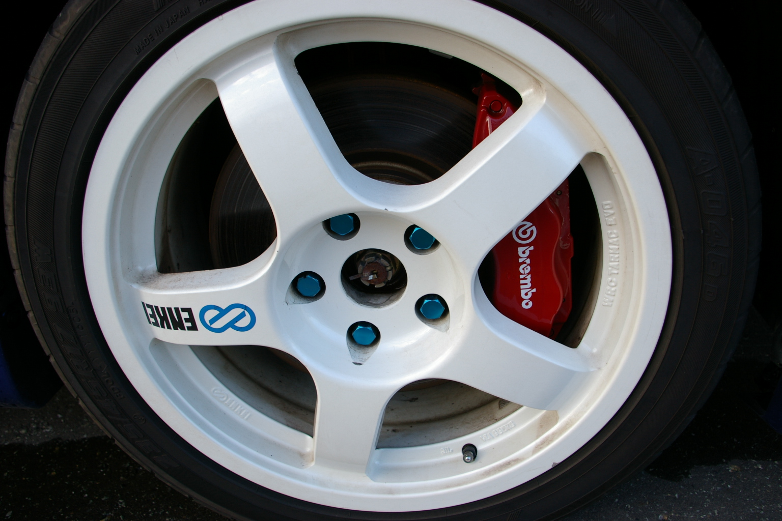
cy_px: 260
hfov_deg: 61.9
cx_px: 391
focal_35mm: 30
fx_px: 652
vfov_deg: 43.6
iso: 200
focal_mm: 20
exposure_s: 1/60
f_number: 5.6
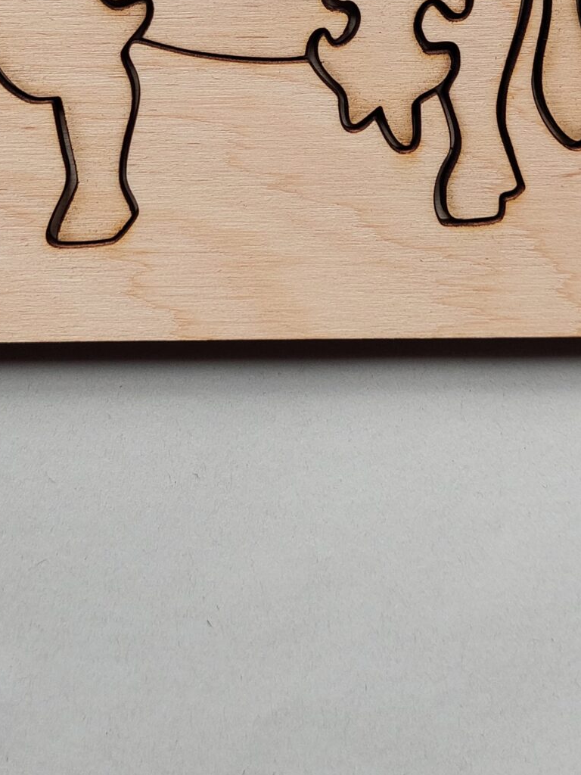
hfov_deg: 24.4
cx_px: 219
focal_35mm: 60
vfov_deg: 30.0
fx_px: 1343
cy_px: 4
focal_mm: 5.23
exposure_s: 1/100
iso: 40
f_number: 1.8
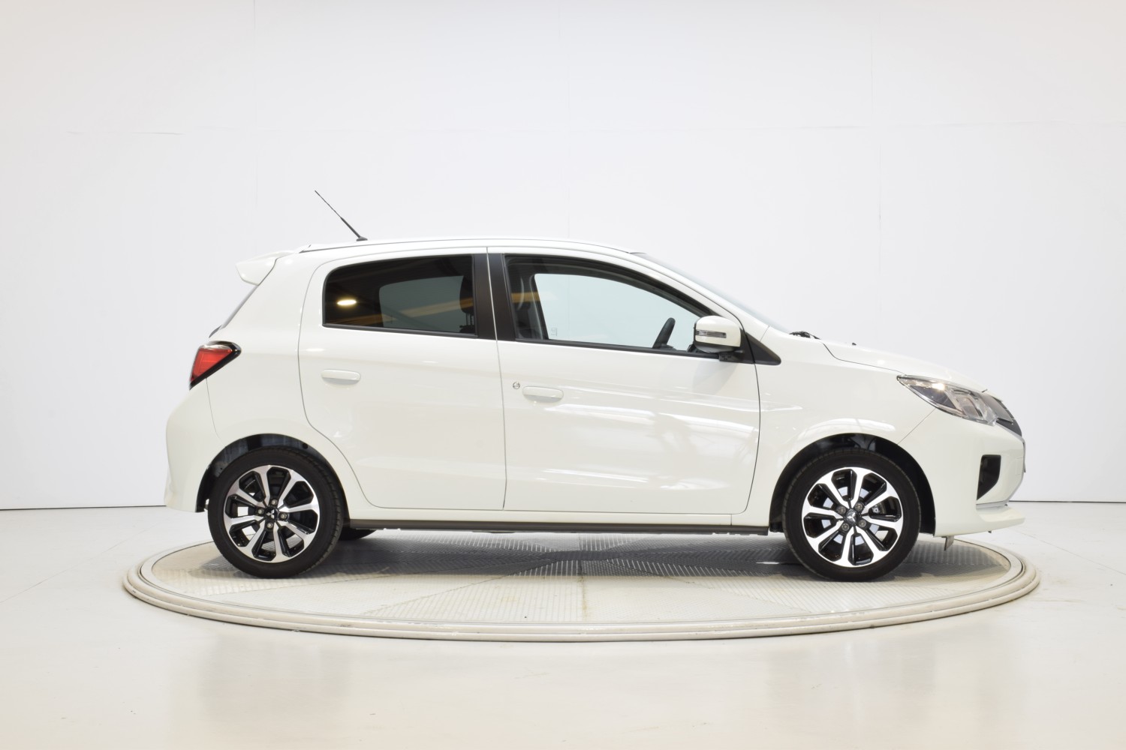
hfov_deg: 36.9
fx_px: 1689
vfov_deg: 25.1
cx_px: 563
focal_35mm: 54
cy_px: 375
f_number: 22
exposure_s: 1
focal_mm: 36
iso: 100
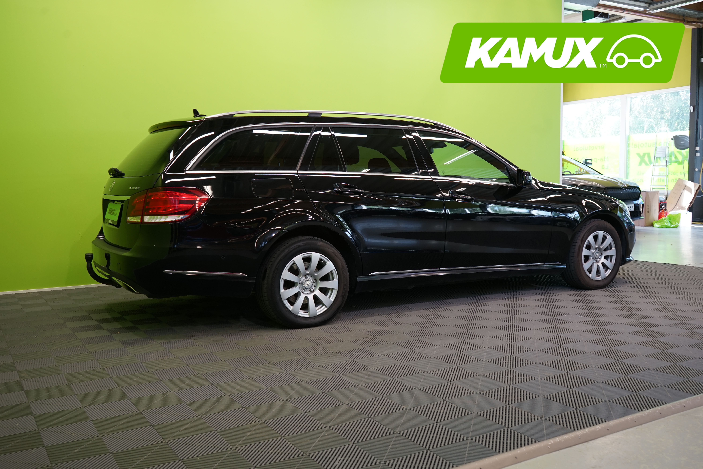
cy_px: 234
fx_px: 644
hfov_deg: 57.2
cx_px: 352
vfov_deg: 40.0
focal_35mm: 33
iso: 500
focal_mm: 33
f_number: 6.3
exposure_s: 1/30
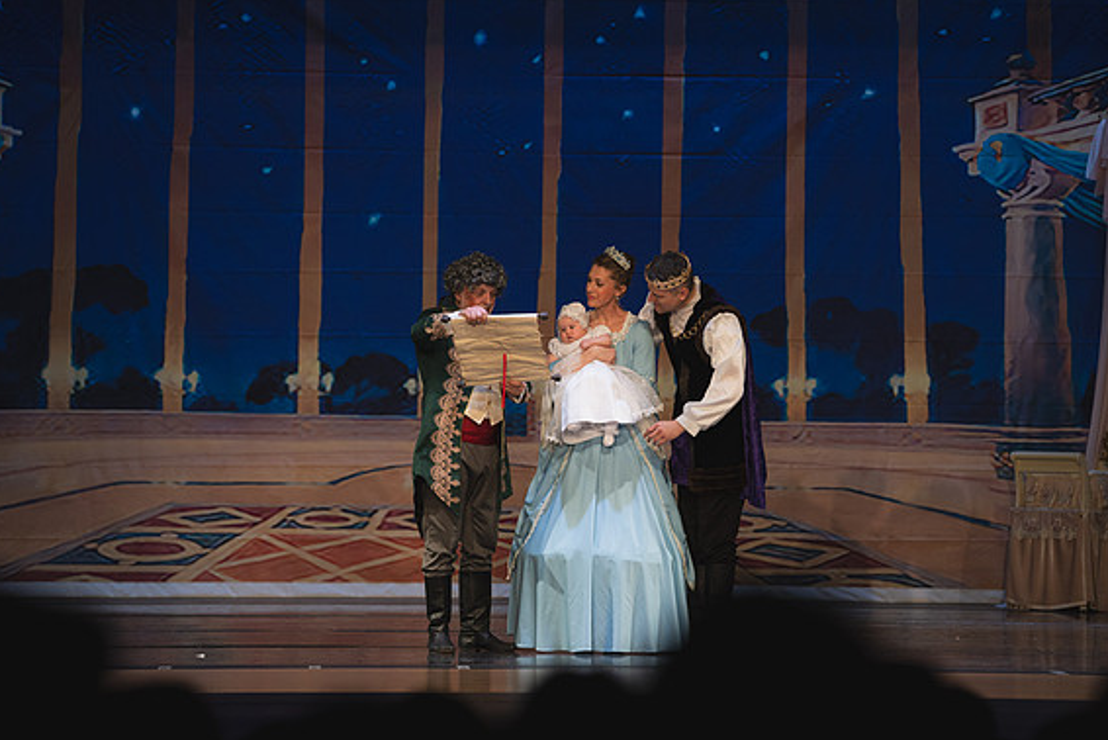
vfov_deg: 6.7
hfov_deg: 10.0
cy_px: 377
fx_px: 6312
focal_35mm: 205
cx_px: 556
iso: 1100
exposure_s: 1/320
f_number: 4
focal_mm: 200
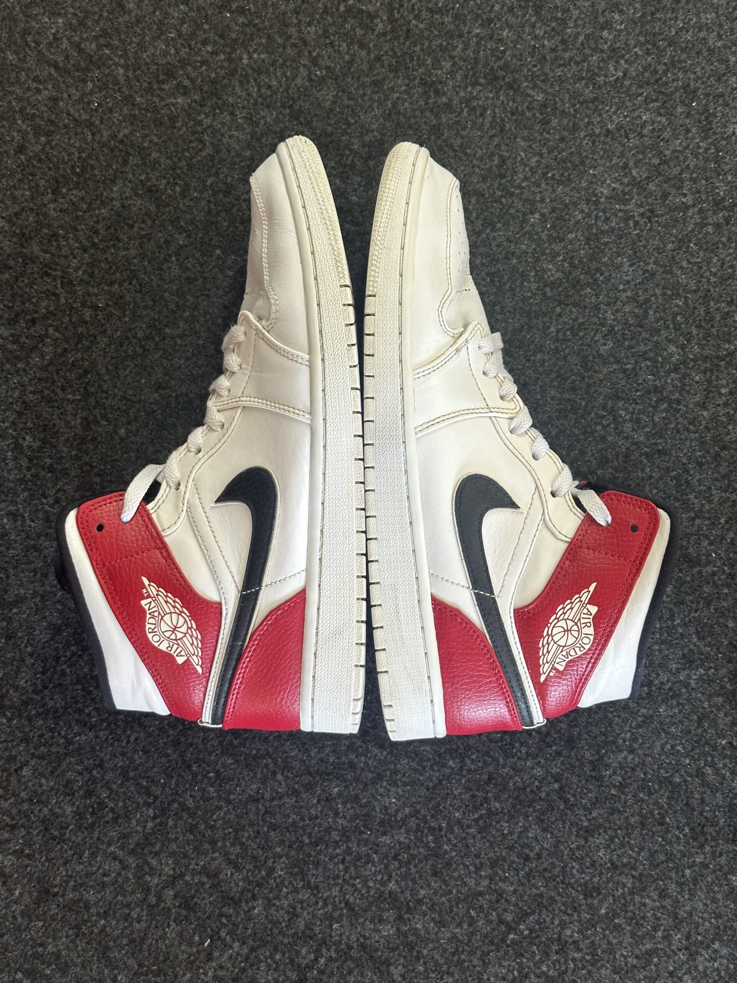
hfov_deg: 30.3
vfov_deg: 39.7
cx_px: 368
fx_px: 1363
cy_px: 492
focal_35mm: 48
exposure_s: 1/50
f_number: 1.78
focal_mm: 6.86
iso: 80
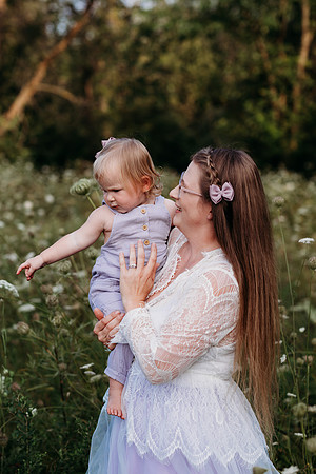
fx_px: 1119
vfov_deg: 23.9
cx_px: 158
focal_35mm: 85
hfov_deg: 16.1
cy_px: 237
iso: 250
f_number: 3.5
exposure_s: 1/1250
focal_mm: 85
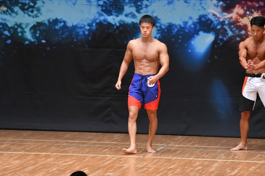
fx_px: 2097
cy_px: 88
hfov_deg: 7.2
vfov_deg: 4.8
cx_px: 132
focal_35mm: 285
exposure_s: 1/400
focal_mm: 190
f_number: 5.6
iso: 8000
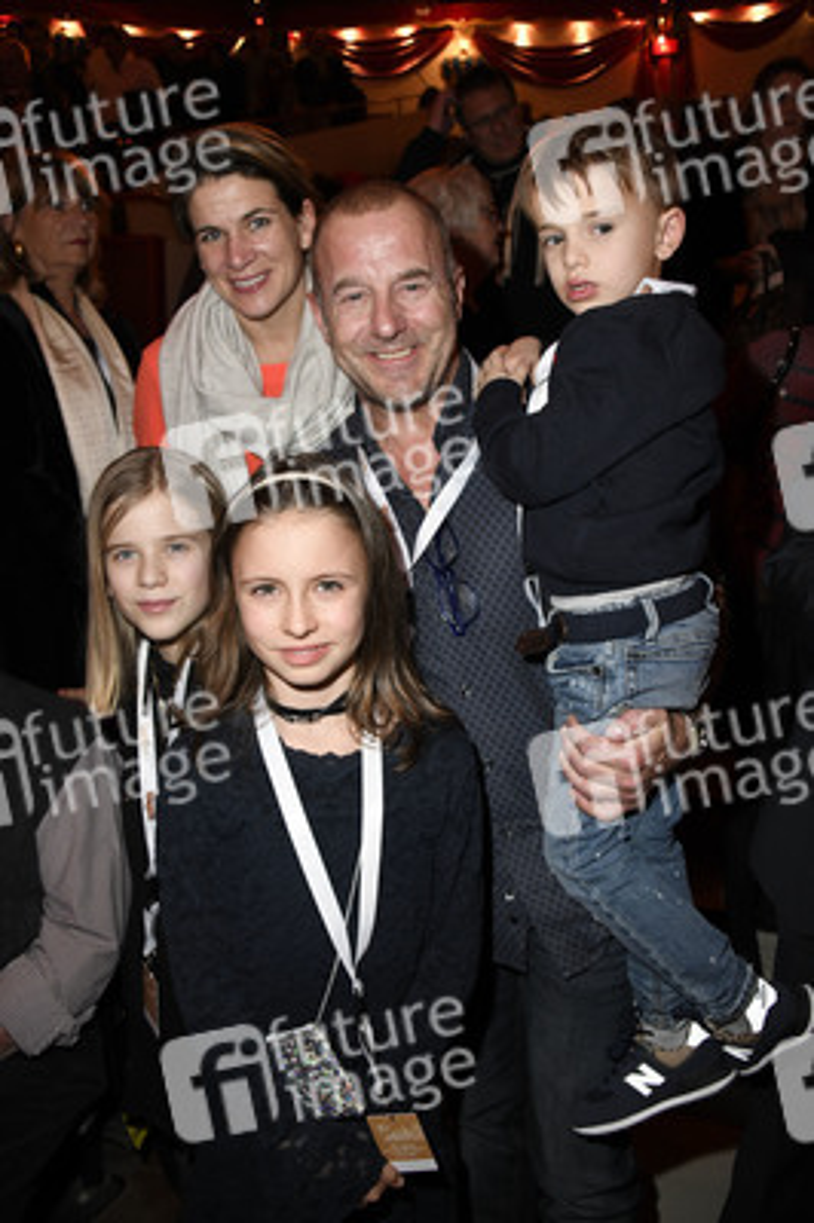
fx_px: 951
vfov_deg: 65.5
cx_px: 407
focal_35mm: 28
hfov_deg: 46.3
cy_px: 612
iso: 3200
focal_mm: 28
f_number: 6.3
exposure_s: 1/125
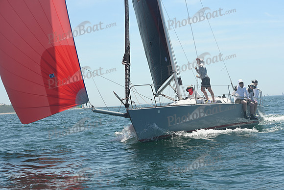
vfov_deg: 15.2
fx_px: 710
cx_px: 142
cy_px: 95
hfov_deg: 22.6
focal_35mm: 90
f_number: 7.1
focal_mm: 90
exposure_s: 1/1000
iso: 320
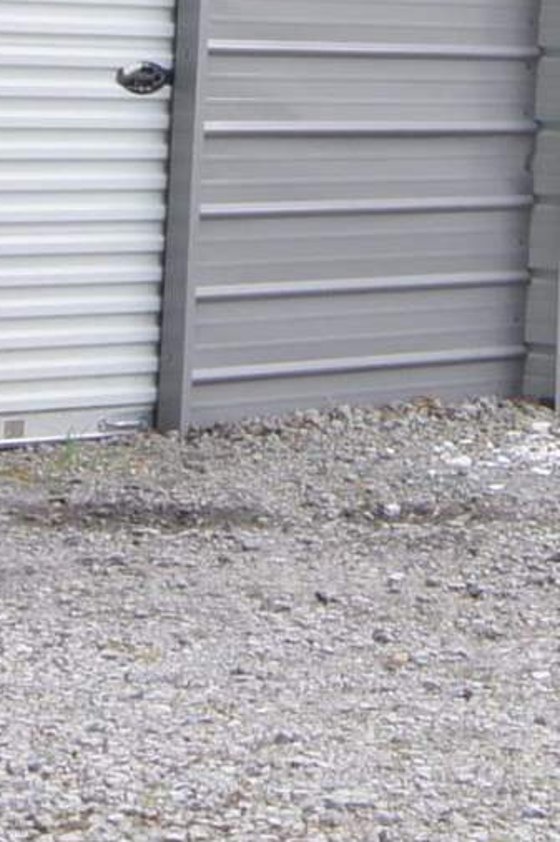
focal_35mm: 164
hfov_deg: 8.3
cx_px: 640
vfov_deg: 12.0
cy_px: -389
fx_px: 3829
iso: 200
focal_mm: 18
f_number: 9
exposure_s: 1/60
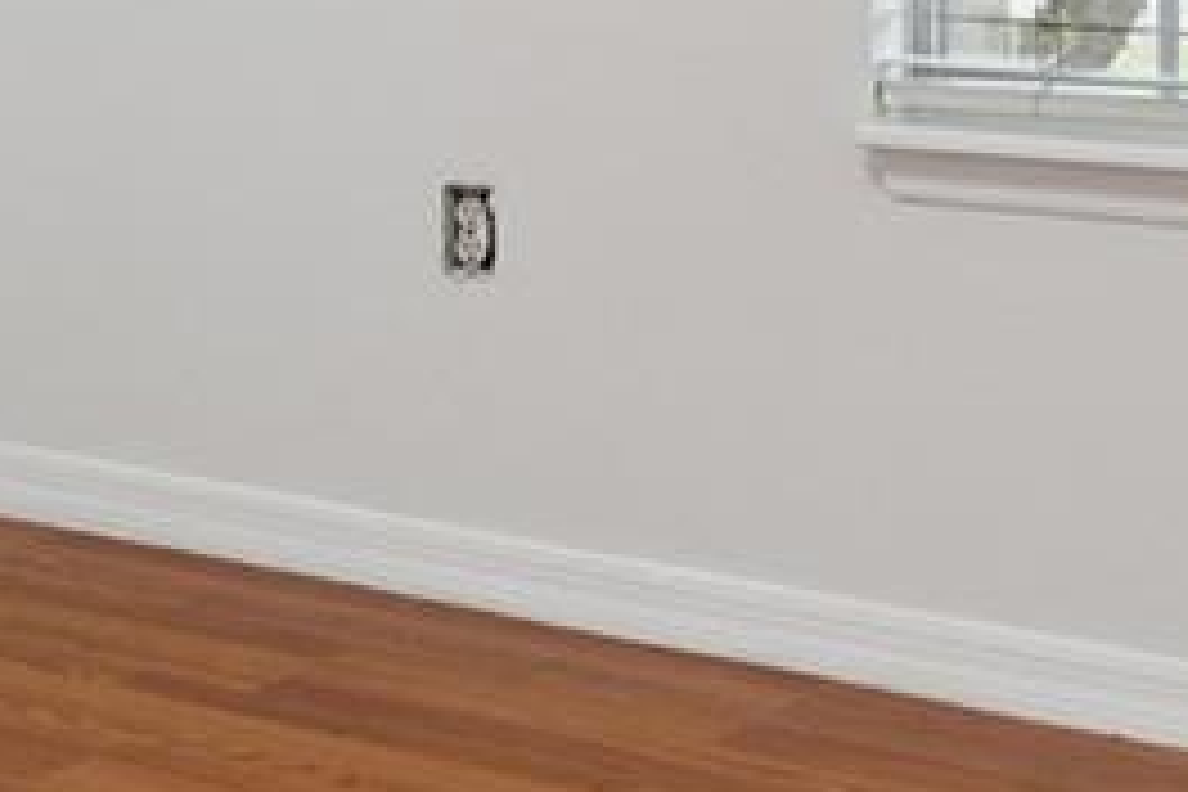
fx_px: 3201
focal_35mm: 97
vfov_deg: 13.5
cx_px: -261
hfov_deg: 19.7
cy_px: -290
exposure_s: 1/40
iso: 250
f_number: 8
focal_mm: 16
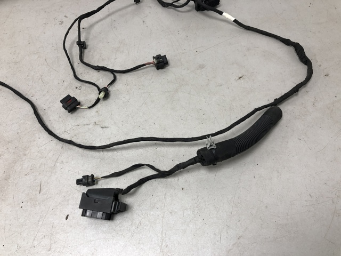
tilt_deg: -54.5
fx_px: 276
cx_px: 170
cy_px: 128
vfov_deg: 49.7
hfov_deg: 63.4
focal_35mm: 28
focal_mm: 4
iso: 32
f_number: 1.8
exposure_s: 1/33
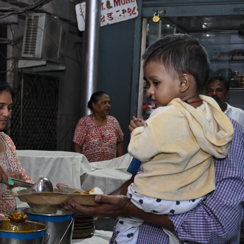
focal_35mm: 75
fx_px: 599
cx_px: -13
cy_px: 186
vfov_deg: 22.8
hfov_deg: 22.0
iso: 1250
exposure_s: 1/200
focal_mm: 34.5
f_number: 4.8
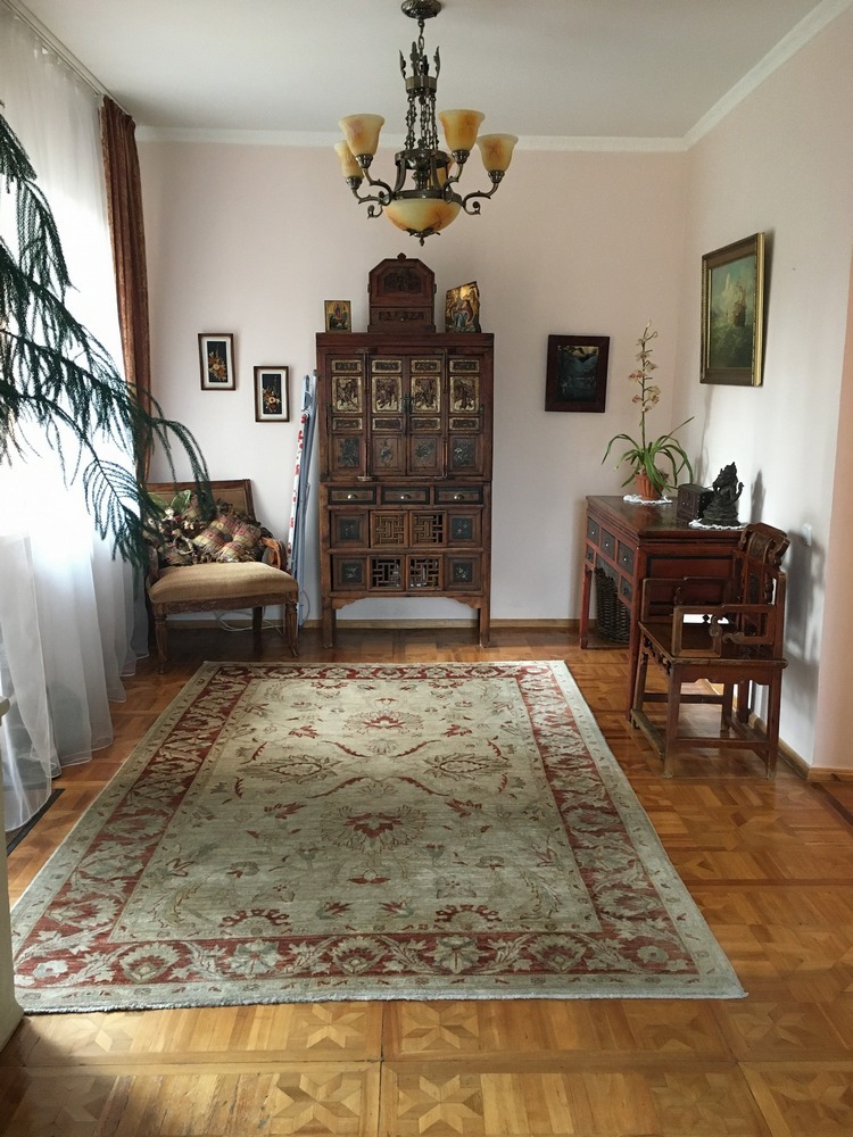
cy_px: 568
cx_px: 426
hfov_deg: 48.2
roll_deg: +1.6
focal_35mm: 29
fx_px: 953
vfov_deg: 61.7
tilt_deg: -9.7
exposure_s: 1/33
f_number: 2.2
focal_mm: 4.15
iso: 200
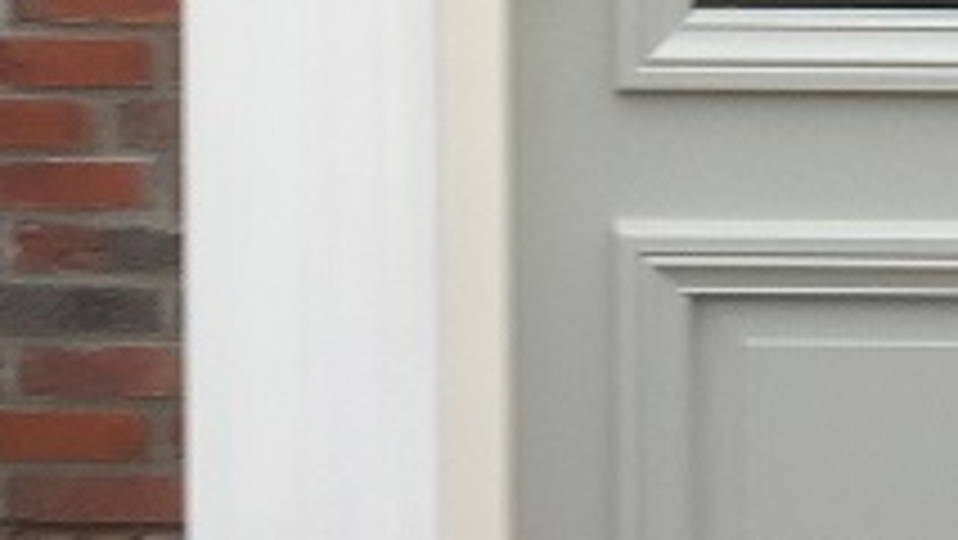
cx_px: 967
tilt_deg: -3.0
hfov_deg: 17.3
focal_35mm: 121
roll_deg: -0.7
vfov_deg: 9.4
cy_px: -544
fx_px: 3075
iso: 32
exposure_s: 1/60
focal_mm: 4.15
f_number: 2.2
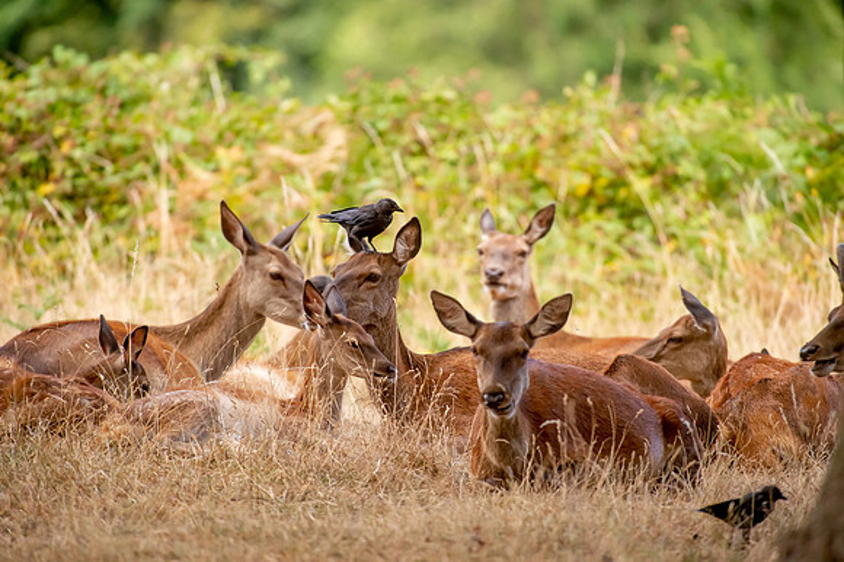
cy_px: 281
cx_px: 422
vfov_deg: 2.3
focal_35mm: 600
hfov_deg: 3.4
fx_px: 14058
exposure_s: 1/2000
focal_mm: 600
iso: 900
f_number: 5.6
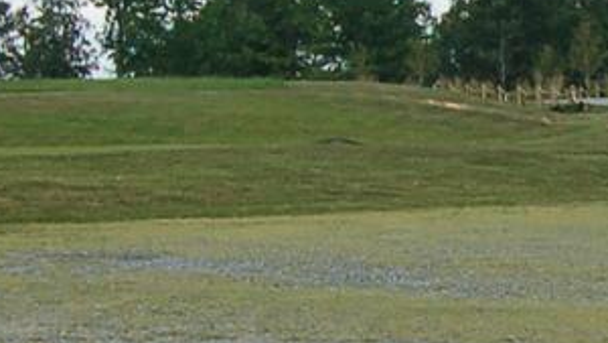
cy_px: 316
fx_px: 3451
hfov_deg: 9.8
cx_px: 914
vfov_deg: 5.7
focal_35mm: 214
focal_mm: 20
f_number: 8
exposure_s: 1/250
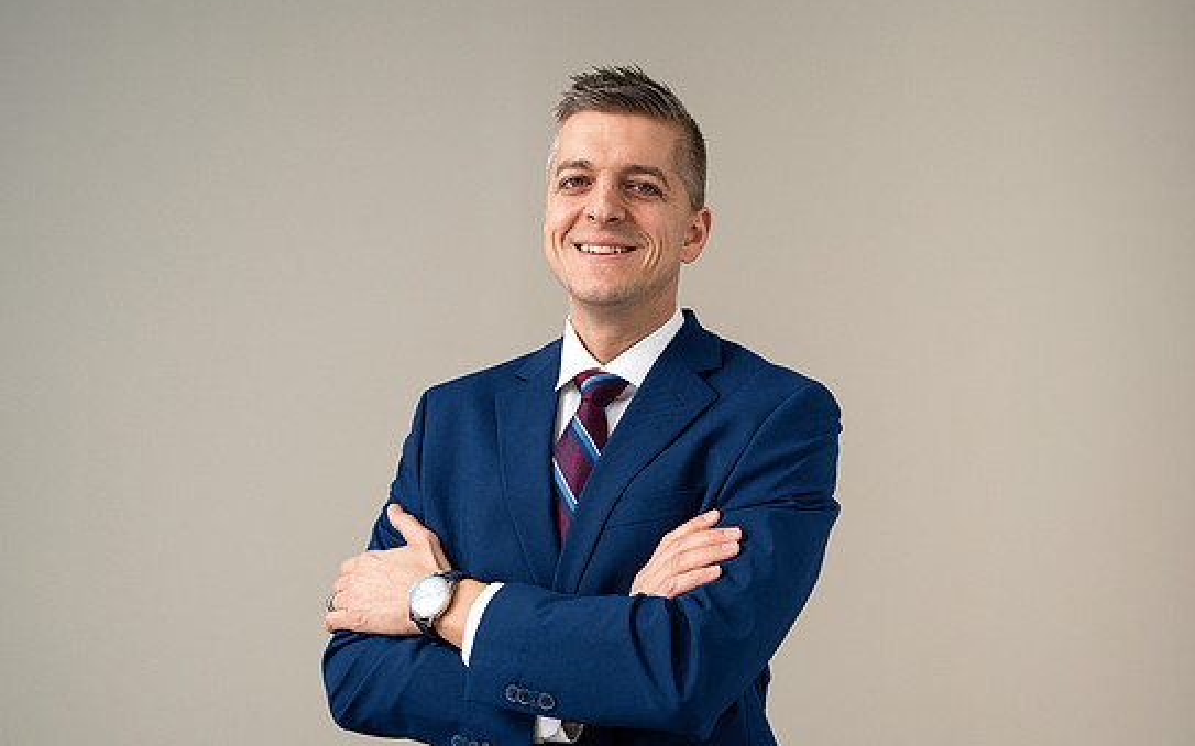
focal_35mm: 41
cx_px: 659
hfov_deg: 48.2
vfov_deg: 31.2
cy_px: 425
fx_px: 1335
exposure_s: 1/200
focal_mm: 33
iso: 250
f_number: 3.2
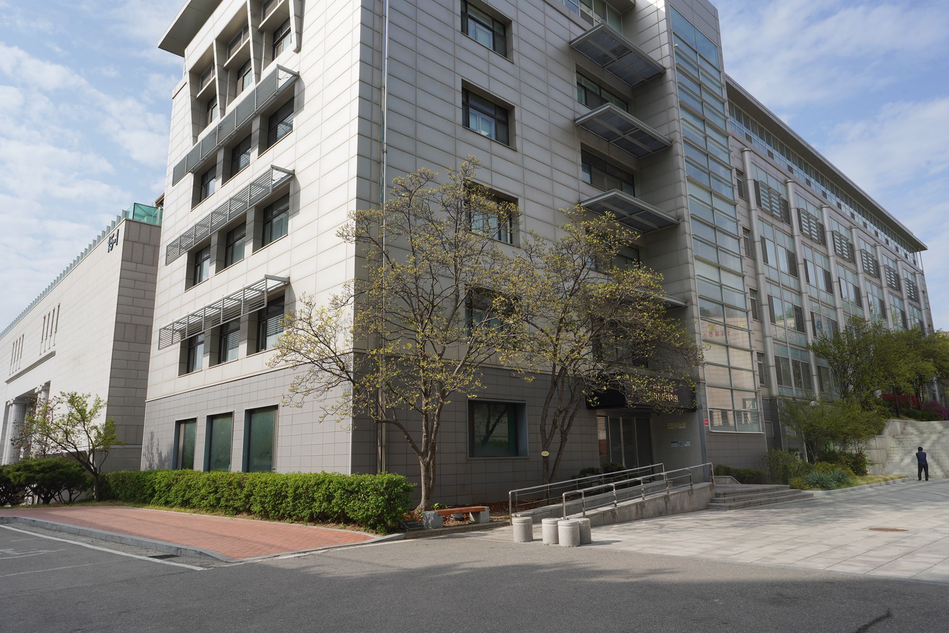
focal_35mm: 24
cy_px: 316
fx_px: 633
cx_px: 474
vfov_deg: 53.1
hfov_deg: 73.7
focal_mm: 24
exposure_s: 1/100
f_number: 16
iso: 100
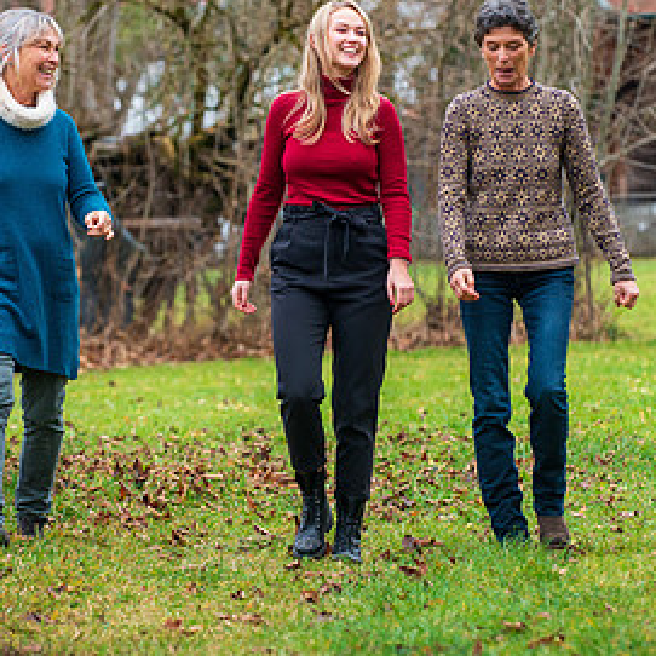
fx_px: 6046
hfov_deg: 6.2
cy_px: 284
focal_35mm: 282
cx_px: 315
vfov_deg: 6.2
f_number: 5
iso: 800
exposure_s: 1/320
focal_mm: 155
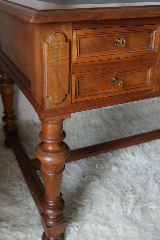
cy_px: 82
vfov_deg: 46.7
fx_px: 273
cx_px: 61
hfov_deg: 32.5
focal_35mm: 41
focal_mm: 20
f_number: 5.6
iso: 1600
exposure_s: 1/30
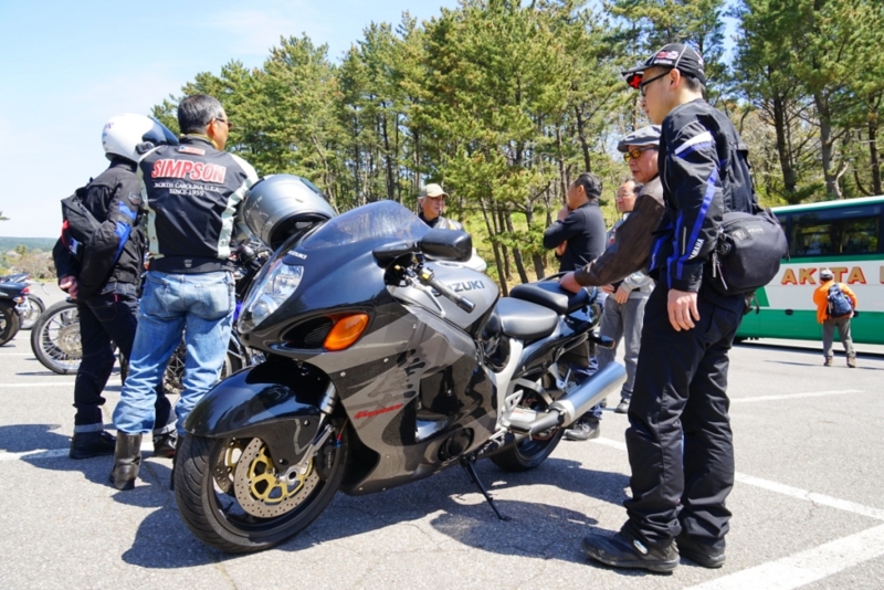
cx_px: 442
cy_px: 295
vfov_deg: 48.0
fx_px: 663
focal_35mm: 27
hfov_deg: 67.4
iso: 100
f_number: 7.1
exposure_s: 1/100
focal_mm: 18
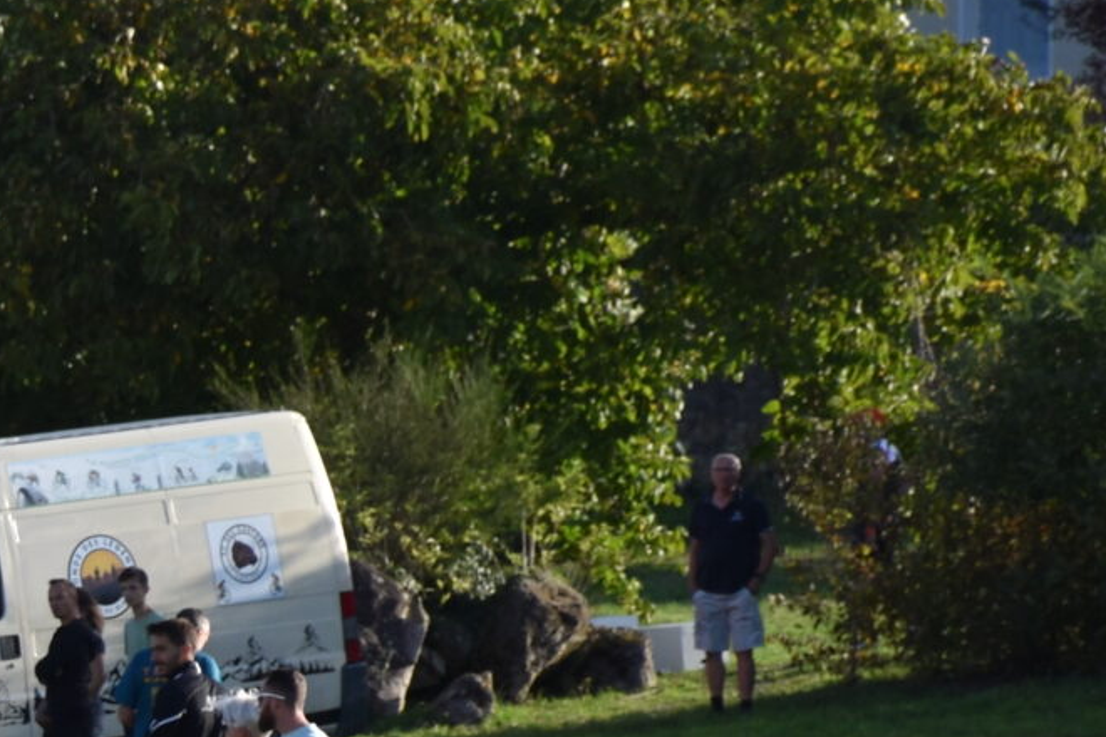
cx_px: -930
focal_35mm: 570
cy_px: 1031
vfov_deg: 2.4
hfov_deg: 3.6
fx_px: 17510
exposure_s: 1/320
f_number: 5.6
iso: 100
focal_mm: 98
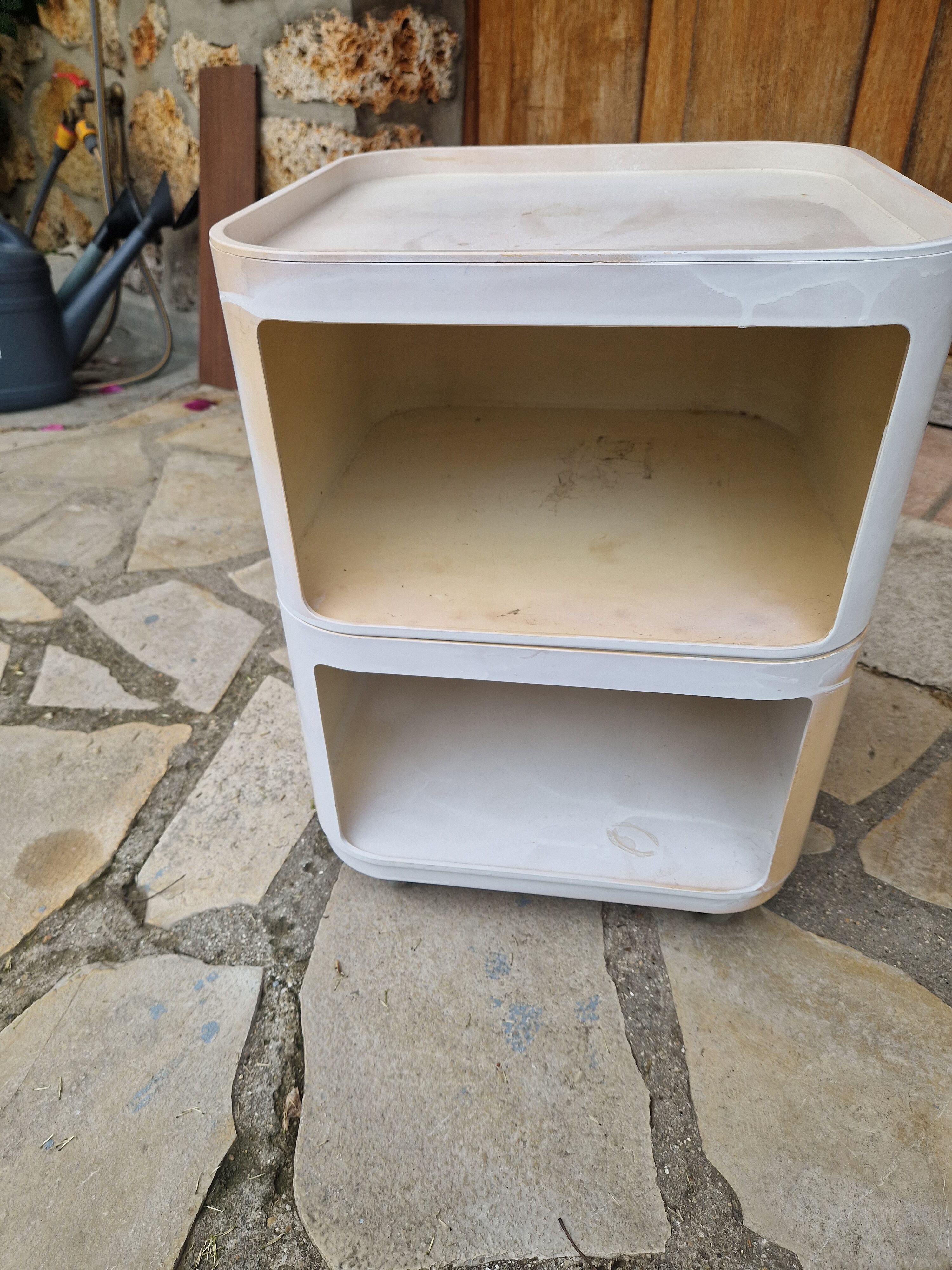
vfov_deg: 73.9
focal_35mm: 23
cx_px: 476
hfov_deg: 58.9
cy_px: 635
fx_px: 843
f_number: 1.8
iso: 50
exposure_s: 1/628
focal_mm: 5.4
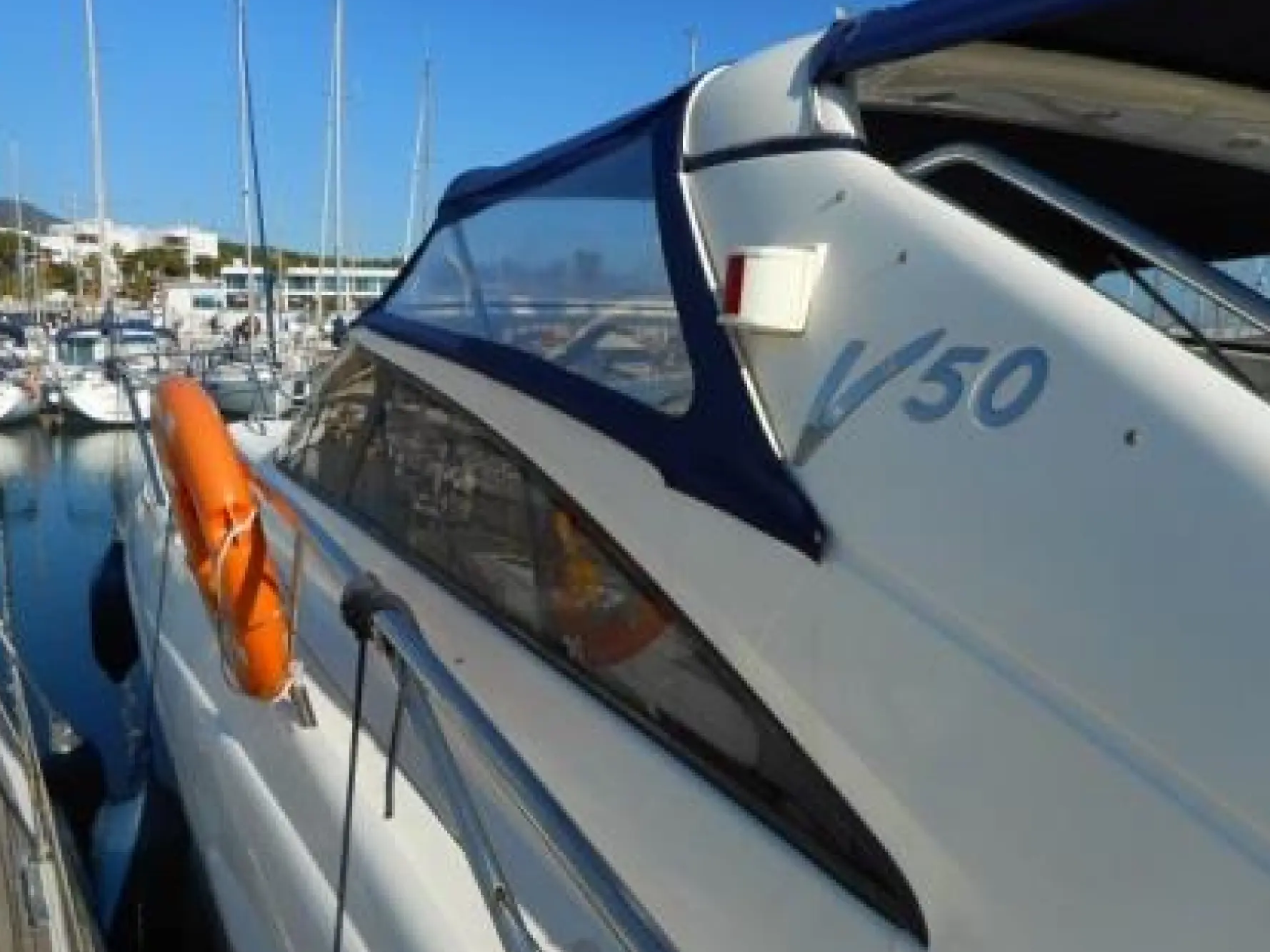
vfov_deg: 51.3
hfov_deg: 65.3
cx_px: 640
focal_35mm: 27
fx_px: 990
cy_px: 488
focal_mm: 4.5
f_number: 3.7
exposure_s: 1/1250
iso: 80
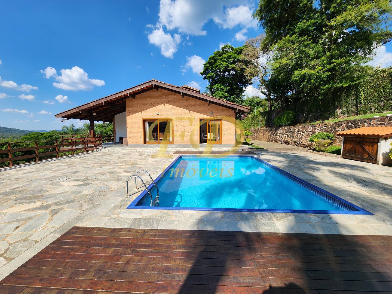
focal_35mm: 13
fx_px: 147
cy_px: 147
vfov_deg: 89.9
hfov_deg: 106.2
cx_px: 196
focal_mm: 2.2
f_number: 2.2
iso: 50
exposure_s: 1/1869
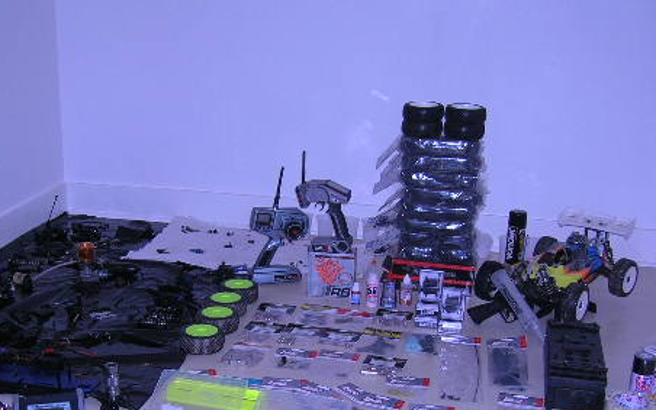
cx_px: 284
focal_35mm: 51
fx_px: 912
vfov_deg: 25.0
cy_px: 320
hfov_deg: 39.5
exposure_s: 1/60.1
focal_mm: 5.7
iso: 52
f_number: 2.9
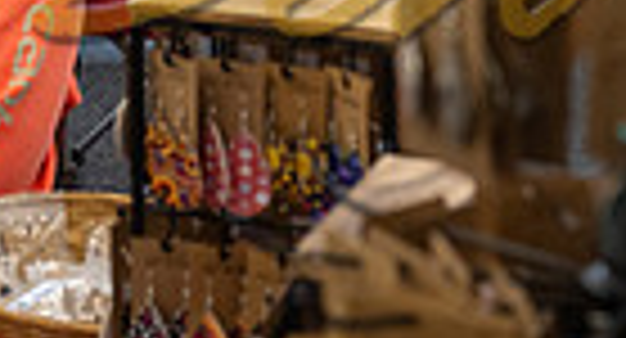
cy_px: -507
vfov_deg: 6.5
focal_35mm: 172
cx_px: -59
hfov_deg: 12.4
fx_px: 2827
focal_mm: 39
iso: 1250
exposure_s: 1/125
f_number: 5.6
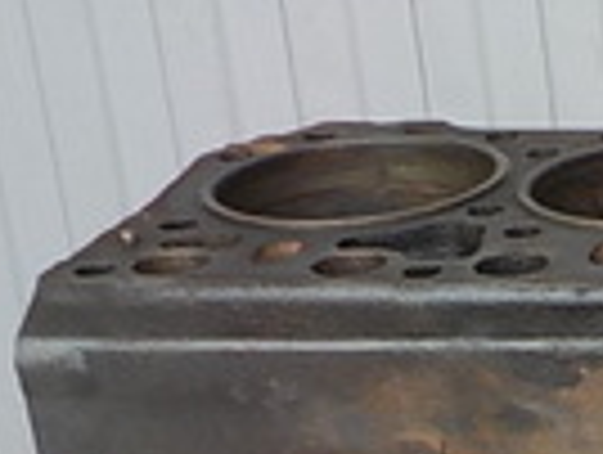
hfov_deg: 11.8
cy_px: 450
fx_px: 2495
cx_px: 1341
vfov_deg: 10.3
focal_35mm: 143
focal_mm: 4.1
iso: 125
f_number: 3.3
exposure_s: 1/80
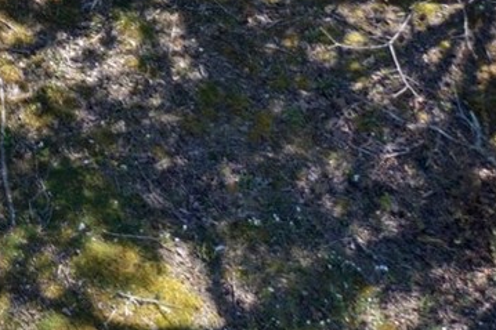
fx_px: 2190
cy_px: -474
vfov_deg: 8.0
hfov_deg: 10.2
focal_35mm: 159
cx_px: -888
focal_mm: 10.26
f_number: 2.8
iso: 100
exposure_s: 1/120
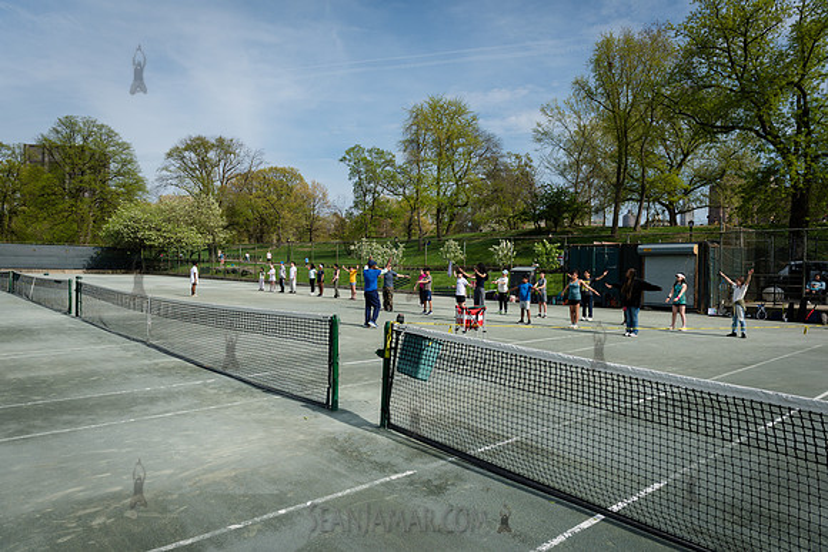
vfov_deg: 53.1
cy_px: 276
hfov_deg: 73.7
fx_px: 552
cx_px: 414
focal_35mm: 24
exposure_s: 1/800
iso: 100
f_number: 4.5
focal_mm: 24
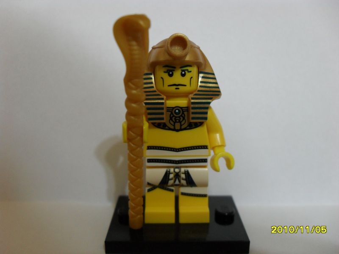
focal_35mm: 35
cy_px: 127
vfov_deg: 40.7
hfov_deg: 52.6
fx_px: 343
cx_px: 170
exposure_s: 1/15
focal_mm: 6.2
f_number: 2.8
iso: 200
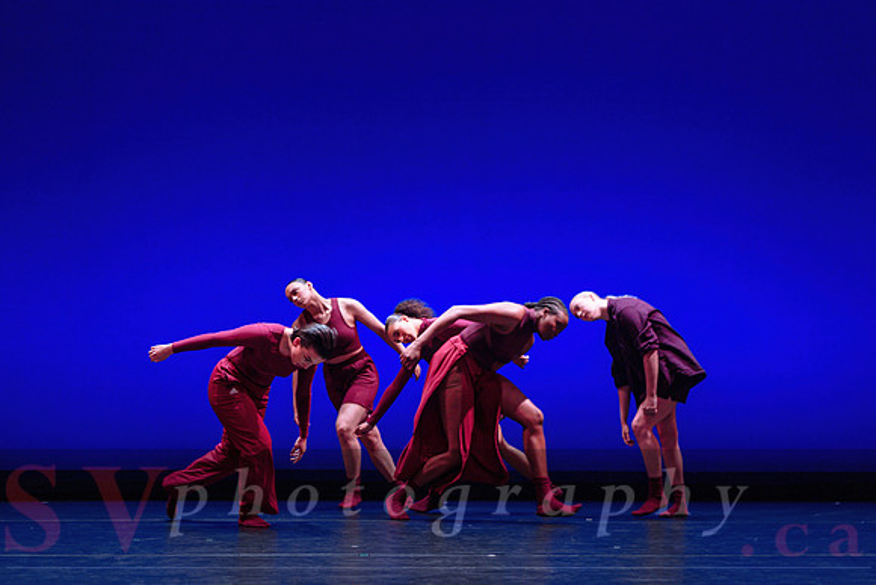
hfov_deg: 35.4
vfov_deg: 24.1
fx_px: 1371
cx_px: 421
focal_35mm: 56
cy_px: 316
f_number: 2.8
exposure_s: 1/250
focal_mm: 50
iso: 2500
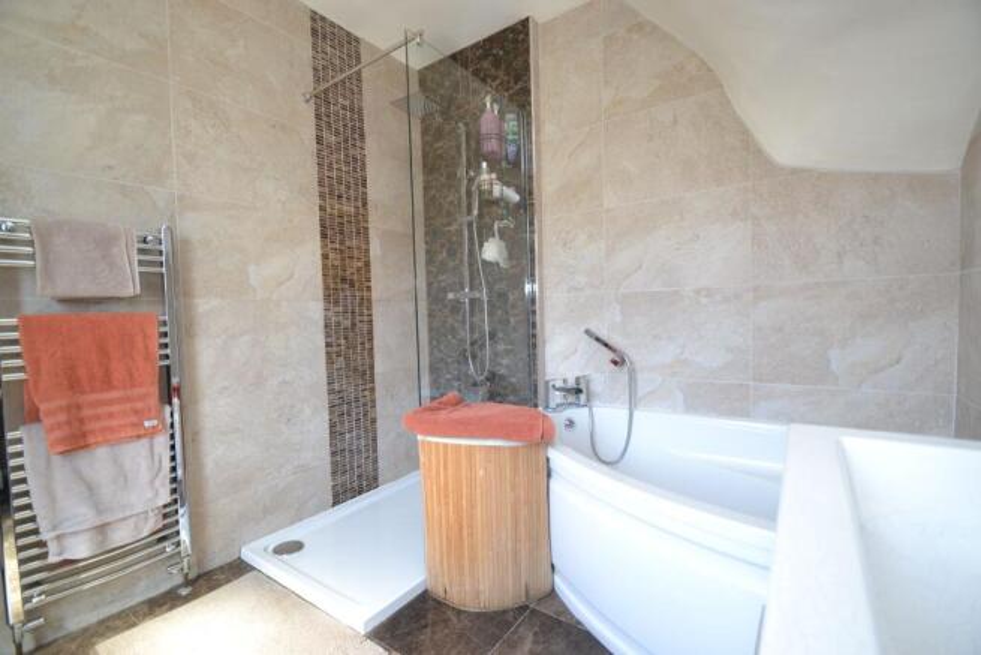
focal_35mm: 15
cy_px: 328
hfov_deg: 100.4
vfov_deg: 77.4
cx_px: 490
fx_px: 409
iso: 400
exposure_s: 1/60
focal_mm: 10
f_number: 4
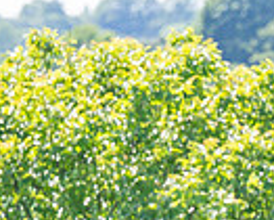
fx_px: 10006
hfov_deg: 1.6
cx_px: 258
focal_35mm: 1233
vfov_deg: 1.3
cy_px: 411
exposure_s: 1/2000
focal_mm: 170
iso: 200
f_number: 4
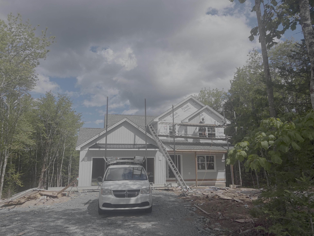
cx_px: 157
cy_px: 118
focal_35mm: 26
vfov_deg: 53.1
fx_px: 236
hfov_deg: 67.3
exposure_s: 1/5814
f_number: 1.6
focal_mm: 5.96
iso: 50
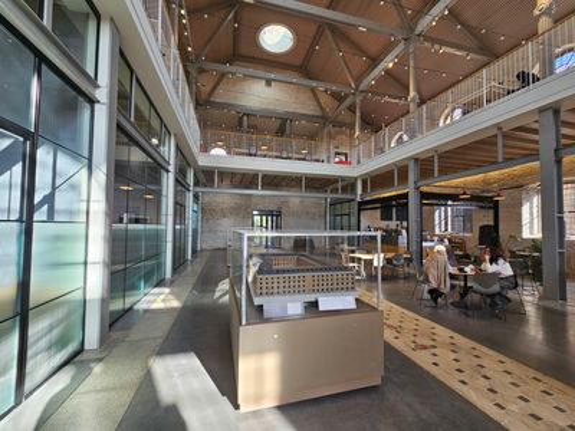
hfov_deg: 106.2
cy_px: 216
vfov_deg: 89.9
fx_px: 216
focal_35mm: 13
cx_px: 288
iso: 50
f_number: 2.2
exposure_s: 1/100
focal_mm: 2.2
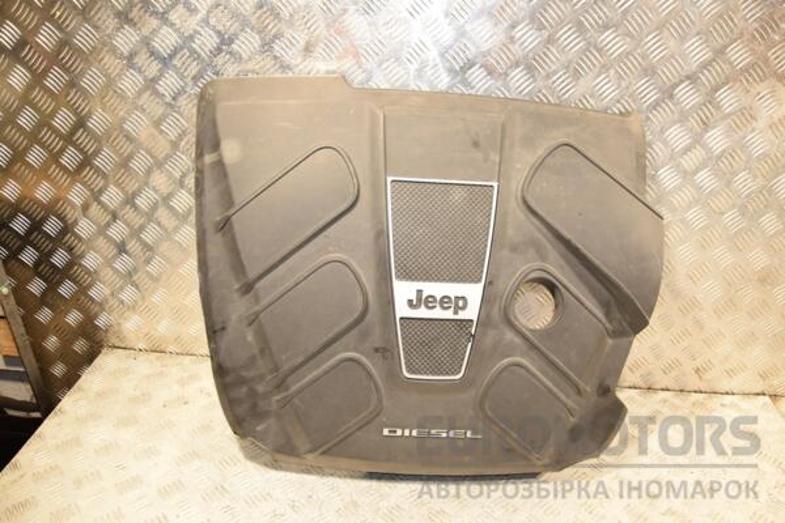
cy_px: 262
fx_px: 589
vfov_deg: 47.9
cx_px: 392
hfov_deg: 67.4
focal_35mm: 27
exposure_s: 1/160
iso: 800
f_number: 5
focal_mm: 18
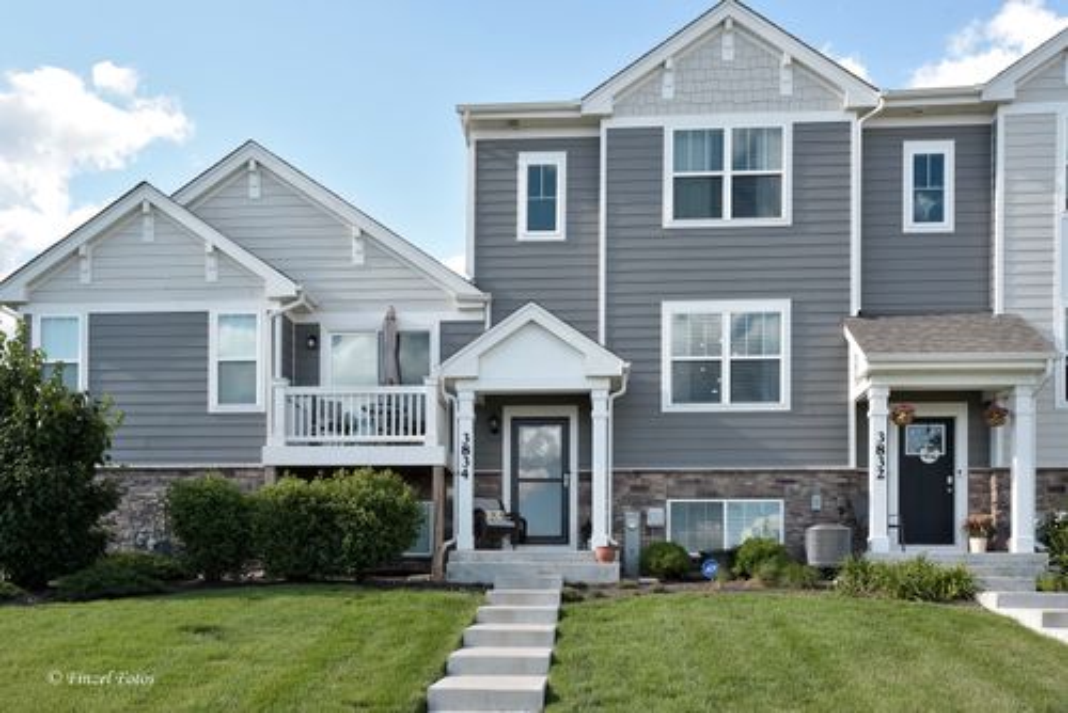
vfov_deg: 41.2
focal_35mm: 32
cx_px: 534
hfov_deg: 58.7
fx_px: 950
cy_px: 356
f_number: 11
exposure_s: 1/200
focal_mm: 32
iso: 400
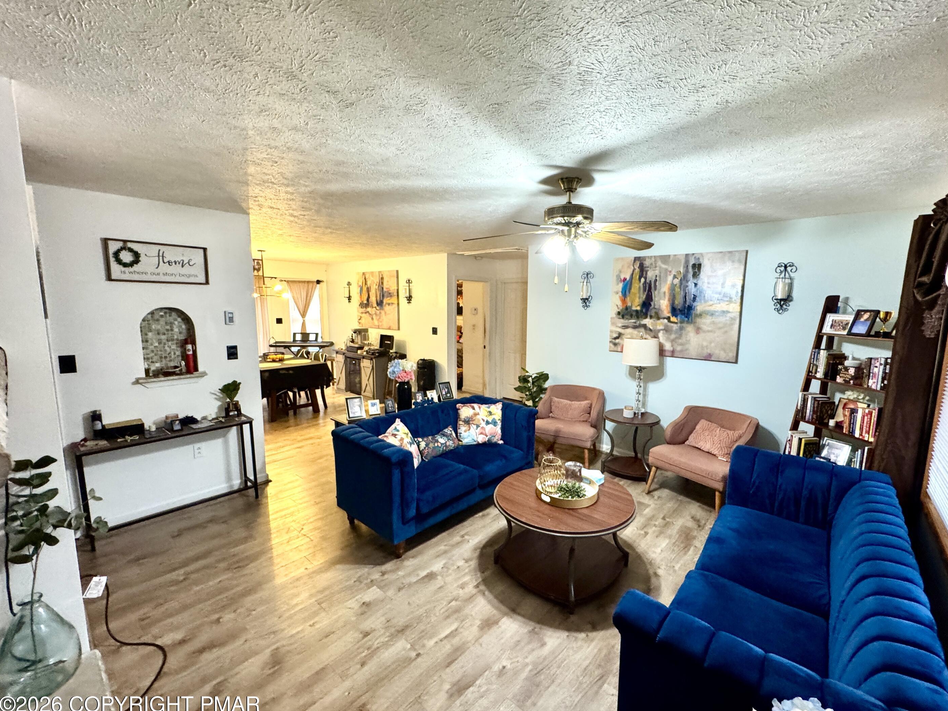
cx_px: 505
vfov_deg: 81.7
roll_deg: -0.3
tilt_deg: -7.9
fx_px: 411
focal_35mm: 15
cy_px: 359
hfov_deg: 98.0
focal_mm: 2.22
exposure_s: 1/60
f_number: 2.2
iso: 400
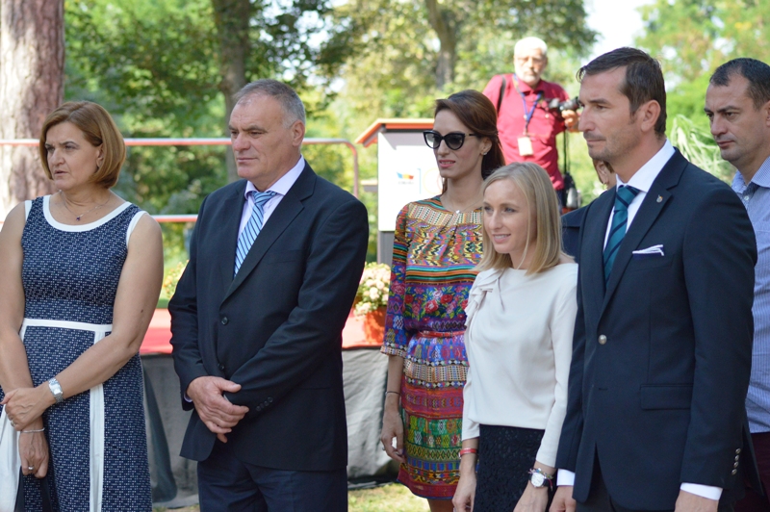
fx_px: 2244
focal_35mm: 105
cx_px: 385
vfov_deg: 13.0
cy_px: 256
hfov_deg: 19.5
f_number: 4
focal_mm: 70
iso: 800
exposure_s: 1/1250
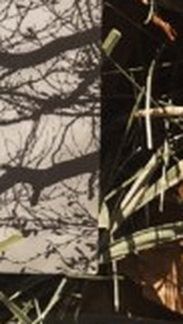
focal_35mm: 188
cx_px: -14
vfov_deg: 10.6
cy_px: -308
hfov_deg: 6.5
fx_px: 1616
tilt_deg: -57.5
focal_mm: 4.15
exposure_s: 1/1014
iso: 32
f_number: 2.2
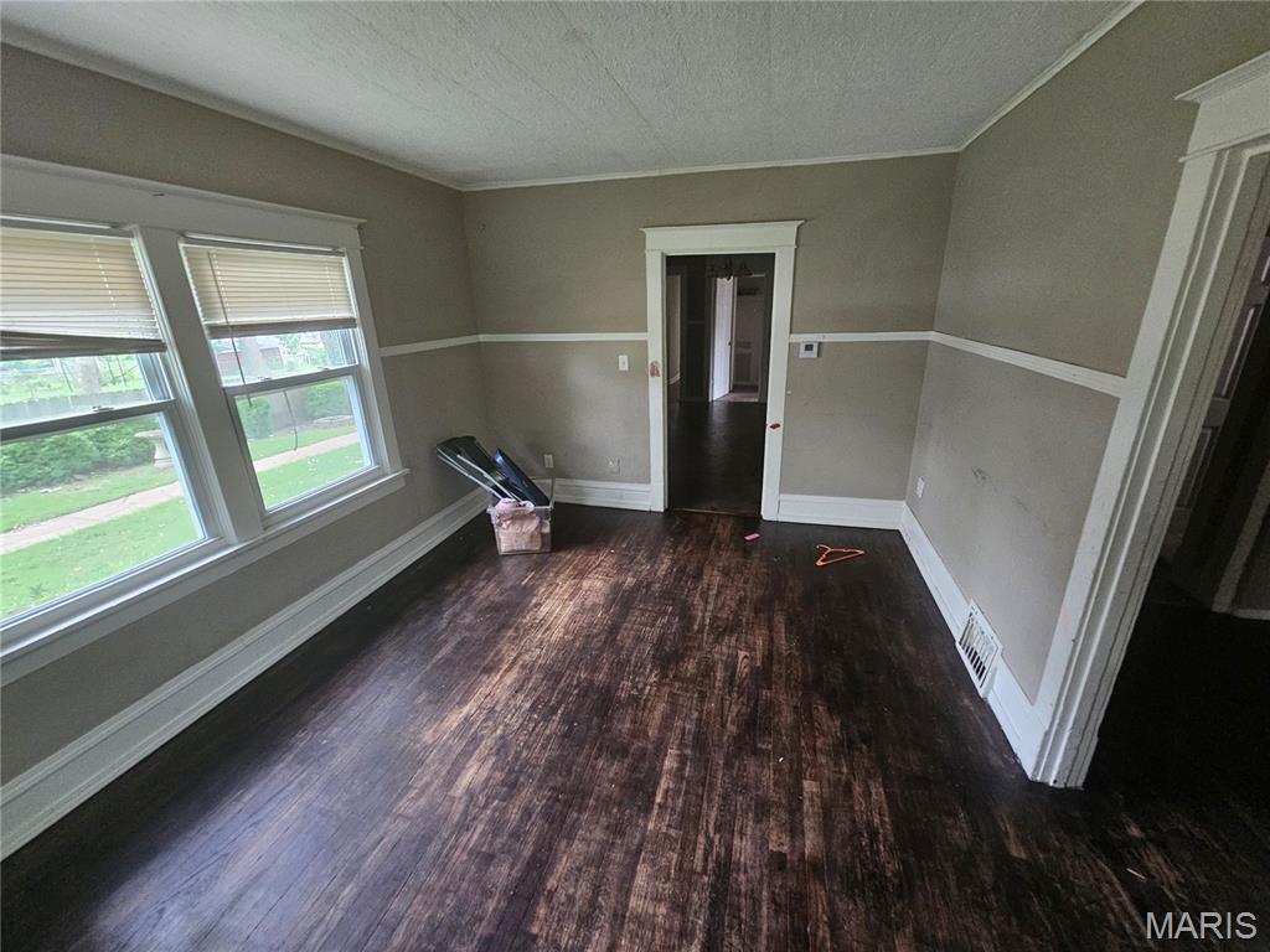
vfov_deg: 89.9
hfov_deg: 106.2
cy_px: 476
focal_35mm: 13
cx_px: 635
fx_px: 477
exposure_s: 1/40
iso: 320
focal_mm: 2.2
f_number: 2.2
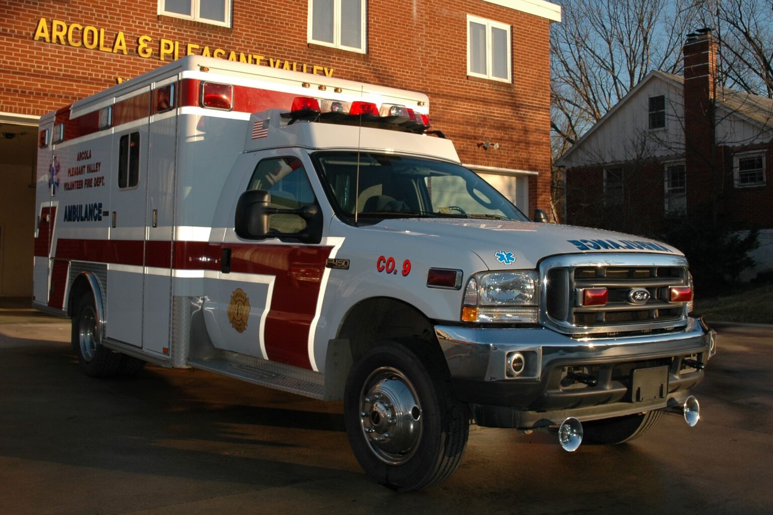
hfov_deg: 57.2
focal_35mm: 33
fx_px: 708
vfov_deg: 39.9
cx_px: 386
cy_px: 258
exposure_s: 1/200
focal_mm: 22
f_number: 7.1
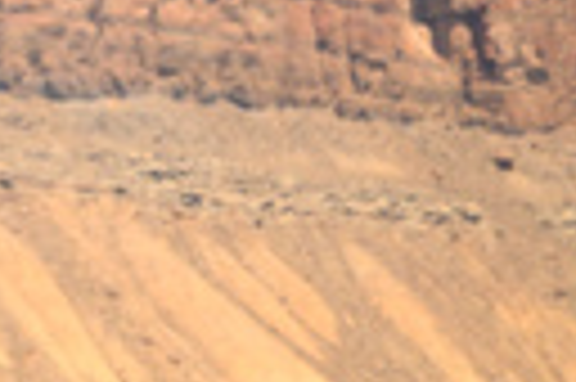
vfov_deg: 0.4
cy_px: 1110
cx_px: -1274
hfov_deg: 0.6
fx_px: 53611
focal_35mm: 3355
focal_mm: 420
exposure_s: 1/2000
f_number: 4.8
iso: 200
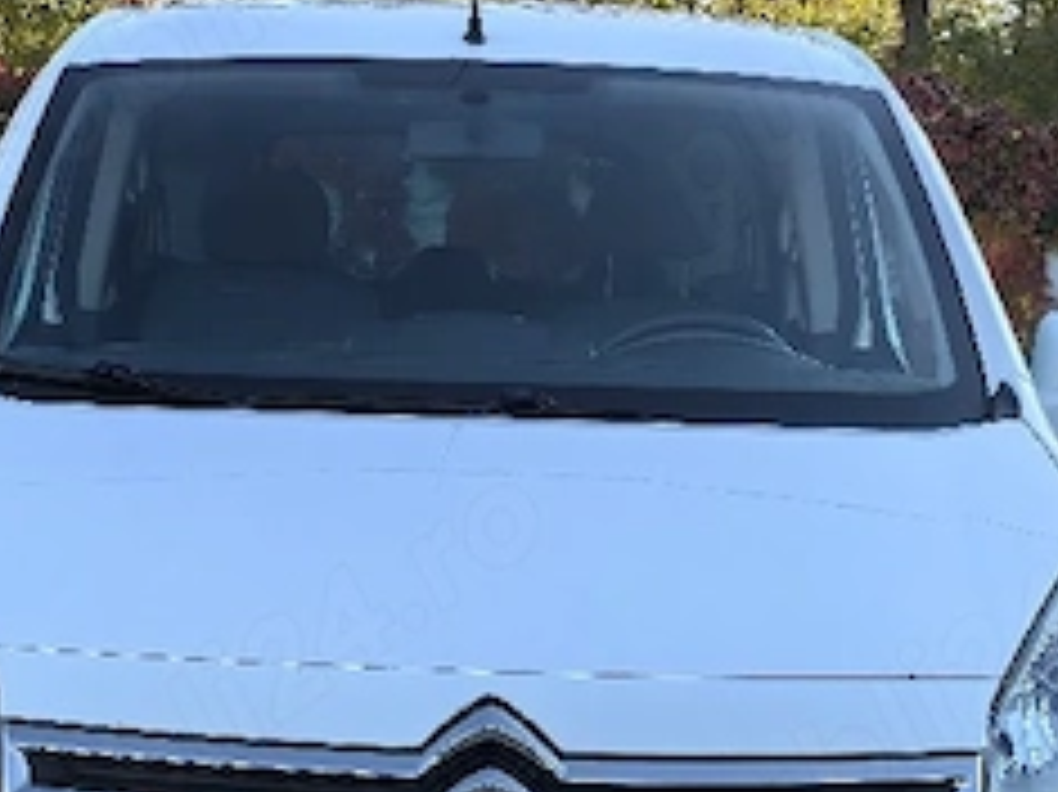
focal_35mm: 69
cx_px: 428
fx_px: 2108
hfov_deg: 28.1
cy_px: 720
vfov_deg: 20.8
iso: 125
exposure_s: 1/2500
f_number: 2
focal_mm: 6.98
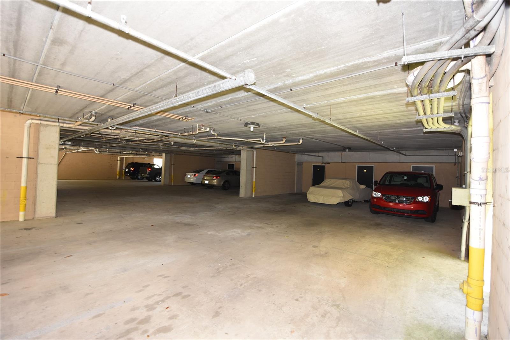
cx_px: 255
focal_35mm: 15
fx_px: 212
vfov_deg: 77.3
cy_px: 170
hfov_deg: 100.4
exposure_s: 1/60
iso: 400
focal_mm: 10
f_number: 4
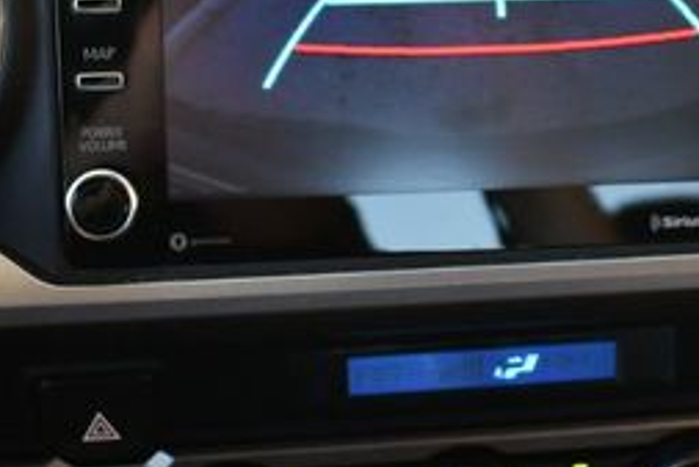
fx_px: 1768
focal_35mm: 91
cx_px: 439
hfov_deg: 22.3
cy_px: 82
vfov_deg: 14.9
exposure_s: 1/200
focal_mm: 18
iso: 800
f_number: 3.5
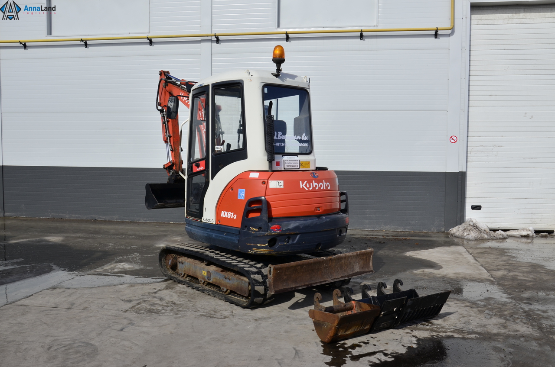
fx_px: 508
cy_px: 184
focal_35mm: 33
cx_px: 278
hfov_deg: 57.3
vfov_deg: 39.8
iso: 125
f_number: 11
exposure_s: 1/400
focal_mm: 22
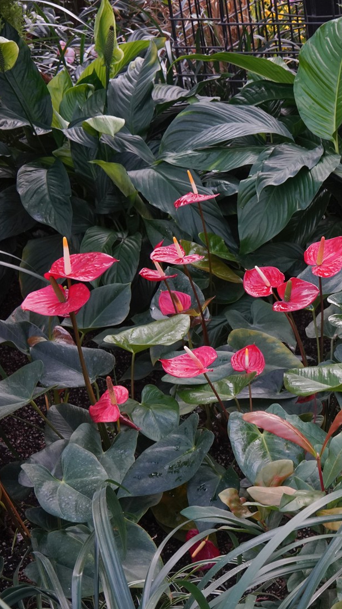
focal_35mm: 67
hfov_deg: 16.2
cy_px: 336
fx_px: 1080
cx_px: 533
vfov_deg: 31.4
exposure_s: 1/100
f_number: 10
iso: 1250
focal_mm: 35
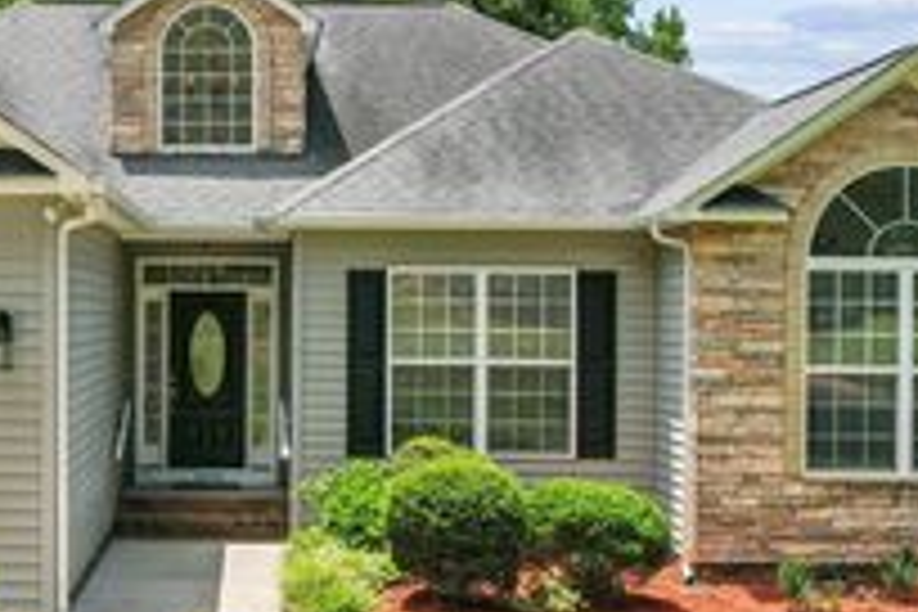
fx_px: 1377
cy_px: 340
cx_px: 166
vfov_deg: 25.0
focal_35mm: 54
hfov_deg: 35.5
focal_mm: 8.4
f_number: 2.8
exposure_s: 1/350
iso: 100
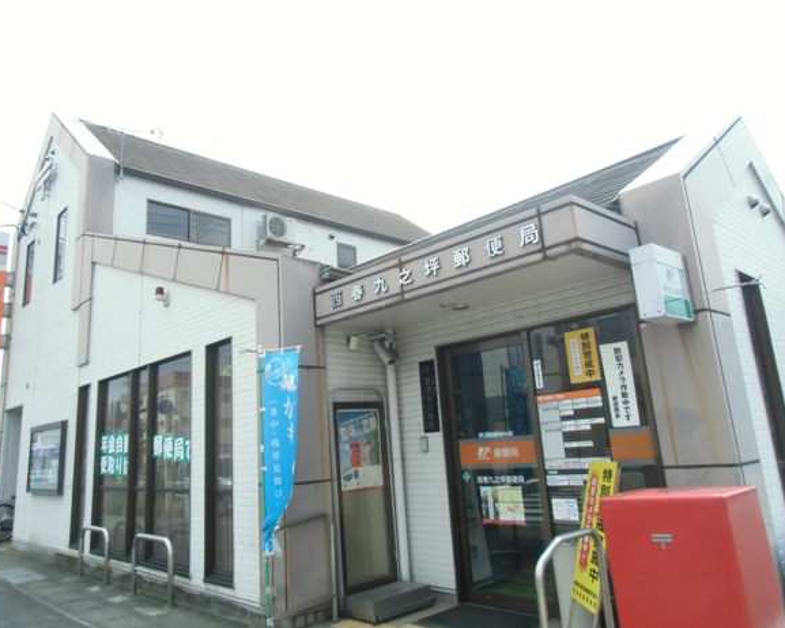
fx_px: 604
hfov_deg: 66.0
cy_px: 311
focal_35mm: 26
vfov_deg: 54.9
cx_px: 374
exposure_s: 1/320
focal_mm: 4.24
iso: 64
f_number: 3
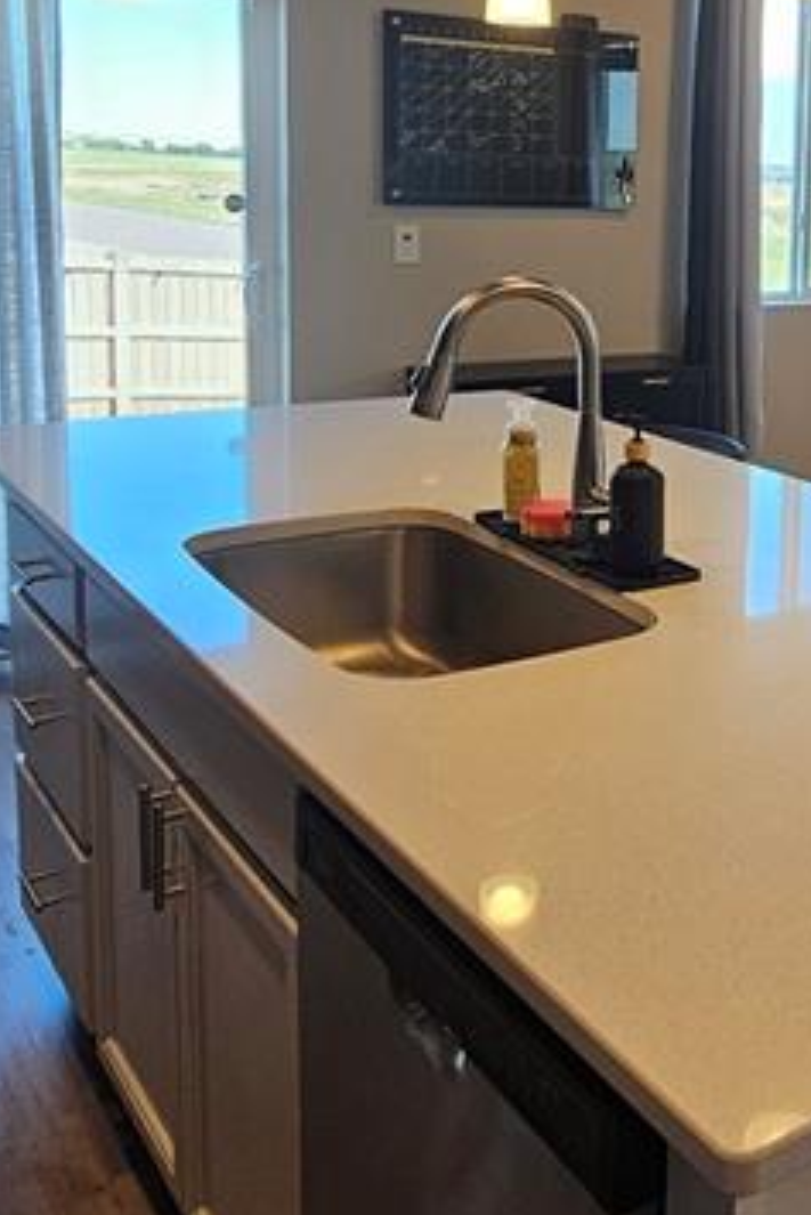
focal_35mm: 39
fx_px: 1316
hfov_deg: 30.7
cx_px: 886
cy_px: 368
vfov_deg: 48.4
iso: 64
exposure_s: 1/60
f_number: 2.2
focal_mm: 2.2
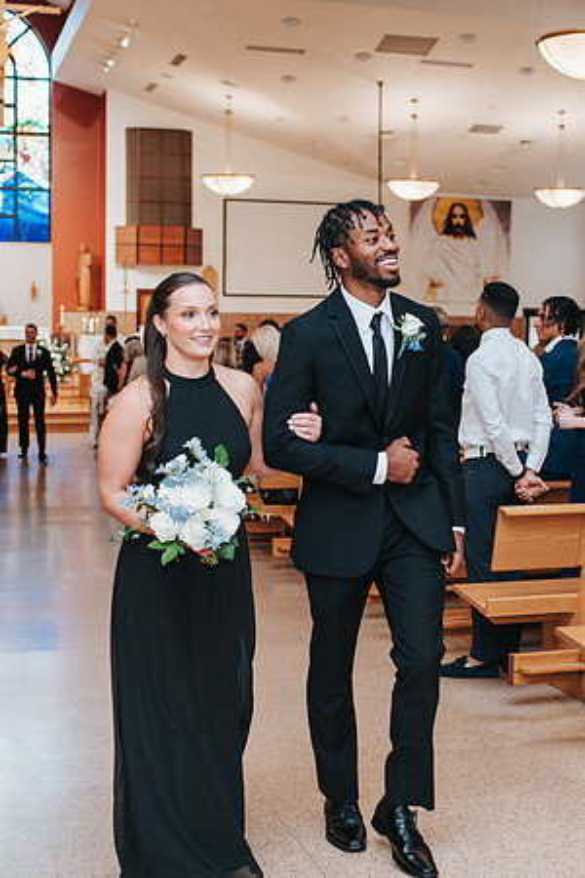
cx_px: 366
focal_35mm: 52
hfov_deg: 25.7
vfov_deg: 37.9
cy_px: 439
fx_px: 1279
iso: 1000
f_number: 2.8
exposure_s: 1/125
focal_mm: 35
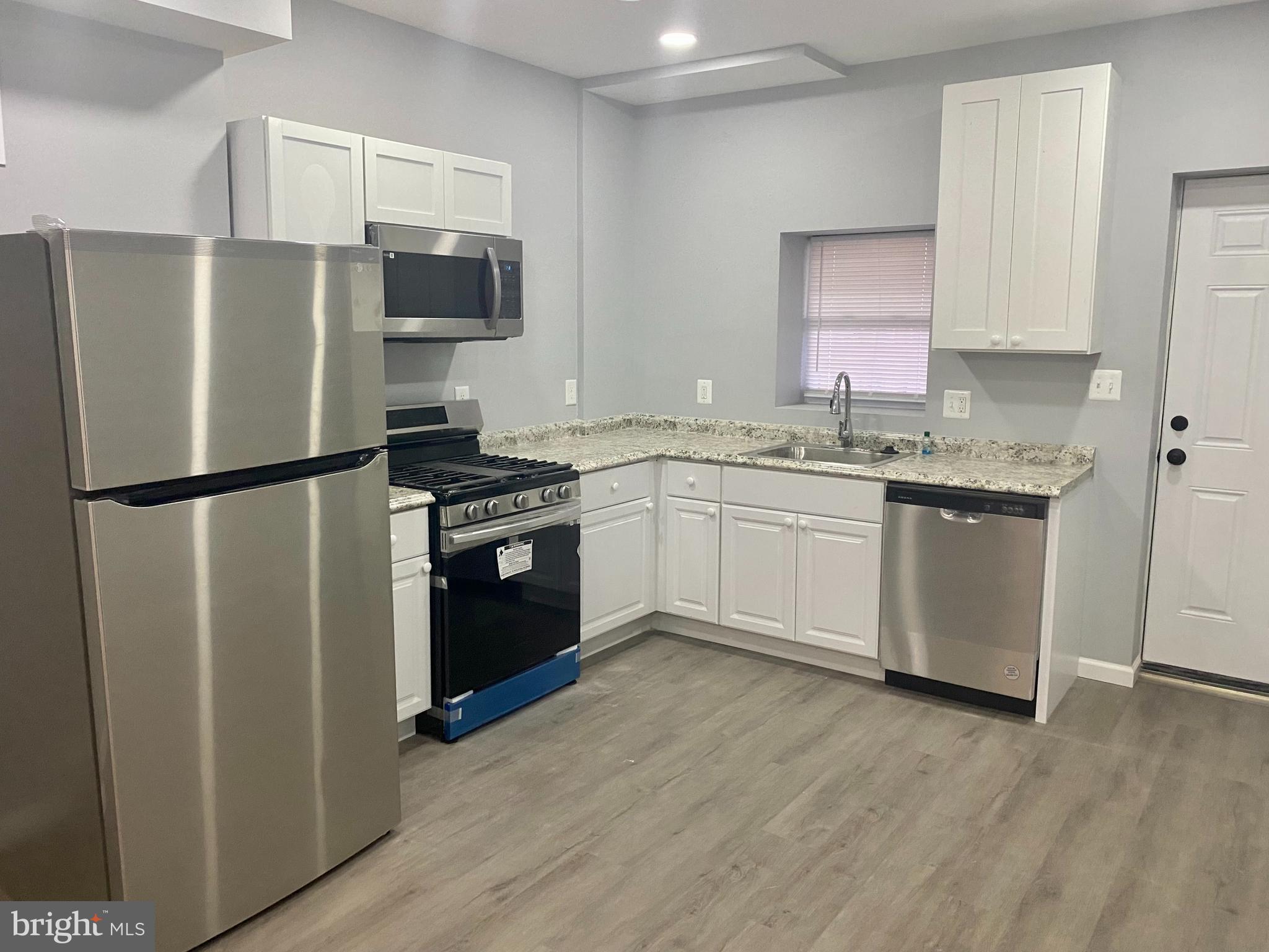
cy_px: 476
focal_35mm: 26
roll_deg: -0.4
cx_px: 634
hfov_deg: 67.3
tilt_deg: -8.6
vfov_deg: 53.1
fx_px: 953
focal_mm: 4.25
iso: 250
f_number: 1.8
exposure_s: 1/60
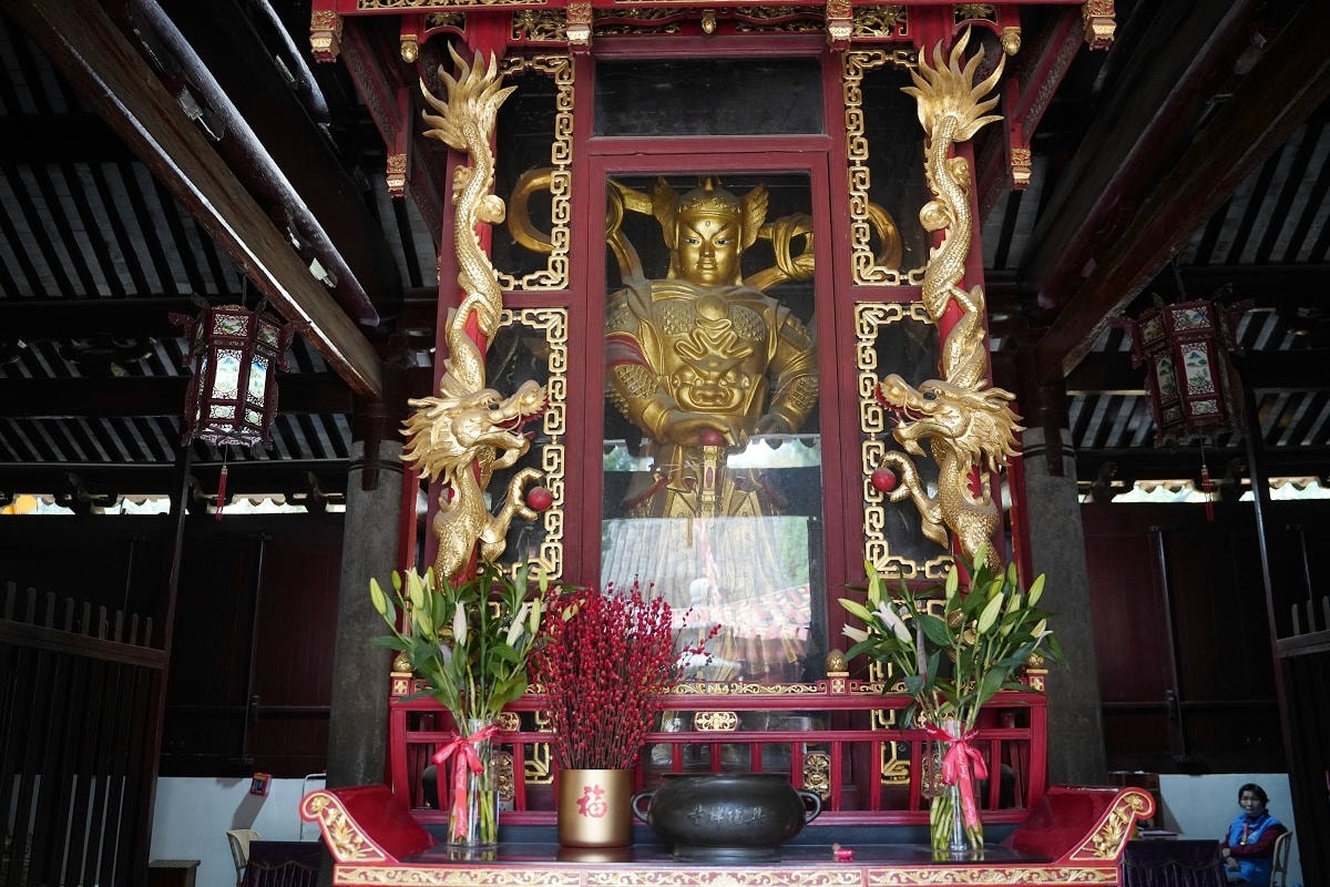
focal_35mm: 31
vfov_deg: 42.3
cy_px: 444
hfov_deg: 60.3
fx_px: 1145
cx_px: 665
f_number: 2.8
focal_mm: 31
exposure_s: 1/160
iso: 2000
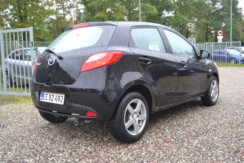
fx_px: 234
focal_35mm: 34
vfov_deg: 38.4
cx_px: 122
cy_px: 82
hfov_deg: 55.1
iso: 400
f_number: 4
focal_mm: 23
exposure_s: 1/80
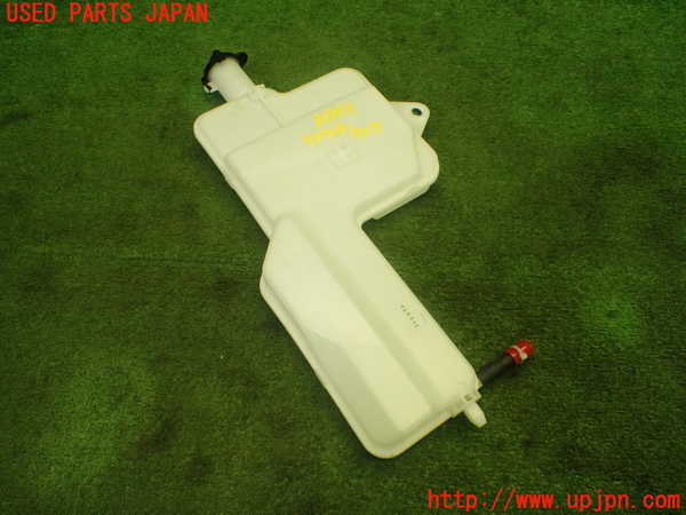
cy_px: 258
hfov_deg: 60.0
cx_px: 343
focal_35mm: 30
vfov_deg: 46.8
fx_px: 595
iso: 250
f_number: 2.3
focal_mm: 5.4
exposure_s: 1/125
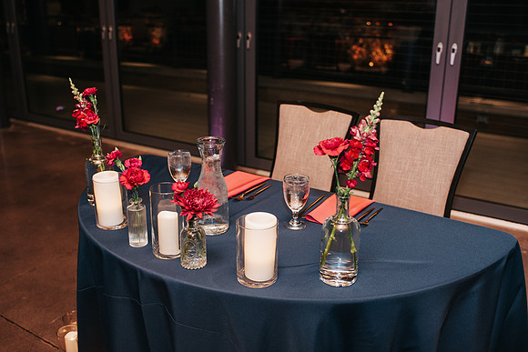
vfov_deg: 36.3
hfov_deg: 52.3
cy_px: 168
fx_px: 538
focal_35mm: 37
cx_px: 252
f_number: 2.8
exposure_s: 1/200
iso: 1000
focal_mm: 35
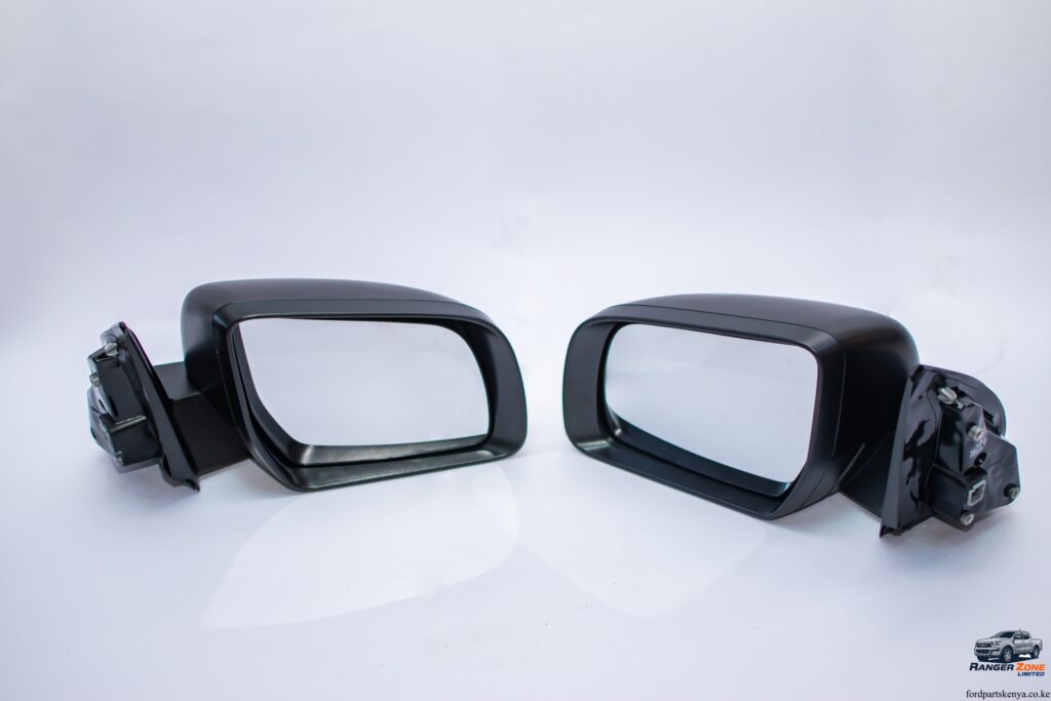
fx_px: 1533
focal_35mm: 52
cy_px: 350
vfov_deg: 25.8
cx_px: 526
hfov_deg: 37.8
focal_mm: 35
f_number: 2
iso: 640
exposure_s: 1/100
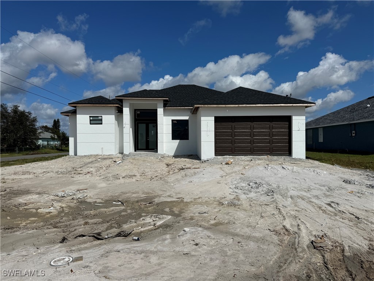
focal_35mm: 24
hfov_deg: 71.6
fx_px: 259
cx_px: 187
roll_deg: +0.4
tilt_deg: -1.2
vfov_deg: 56.8
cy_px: 140
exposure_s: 1/15152
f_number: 1.78
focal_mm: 6.76
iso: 80
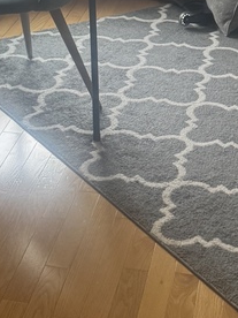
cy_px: -123
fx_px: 862
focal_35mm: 94
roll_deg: -2.2
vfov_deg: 18.9
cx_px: 200
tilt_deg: -11.6
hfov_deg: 15.6
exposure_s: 1/120
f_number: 1.78
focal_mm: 6.76
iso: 200
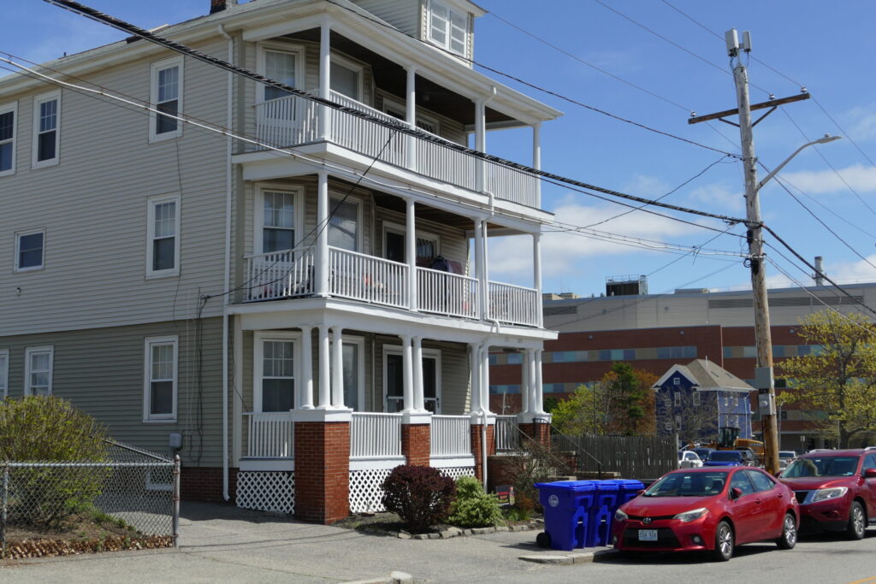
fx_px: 1095
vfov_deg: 29.9
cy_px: 292
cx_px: 438
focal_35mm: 45
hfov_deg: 43.6
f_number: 3.5
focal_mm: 16.24
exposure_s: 1/1600
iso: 125
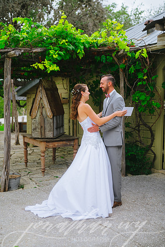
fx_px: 344
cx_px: 82
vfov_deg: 39.6
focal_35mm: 50
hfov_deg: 27.0
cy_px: 124
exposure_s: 1/800
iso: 200
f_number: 2.8
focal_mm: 50
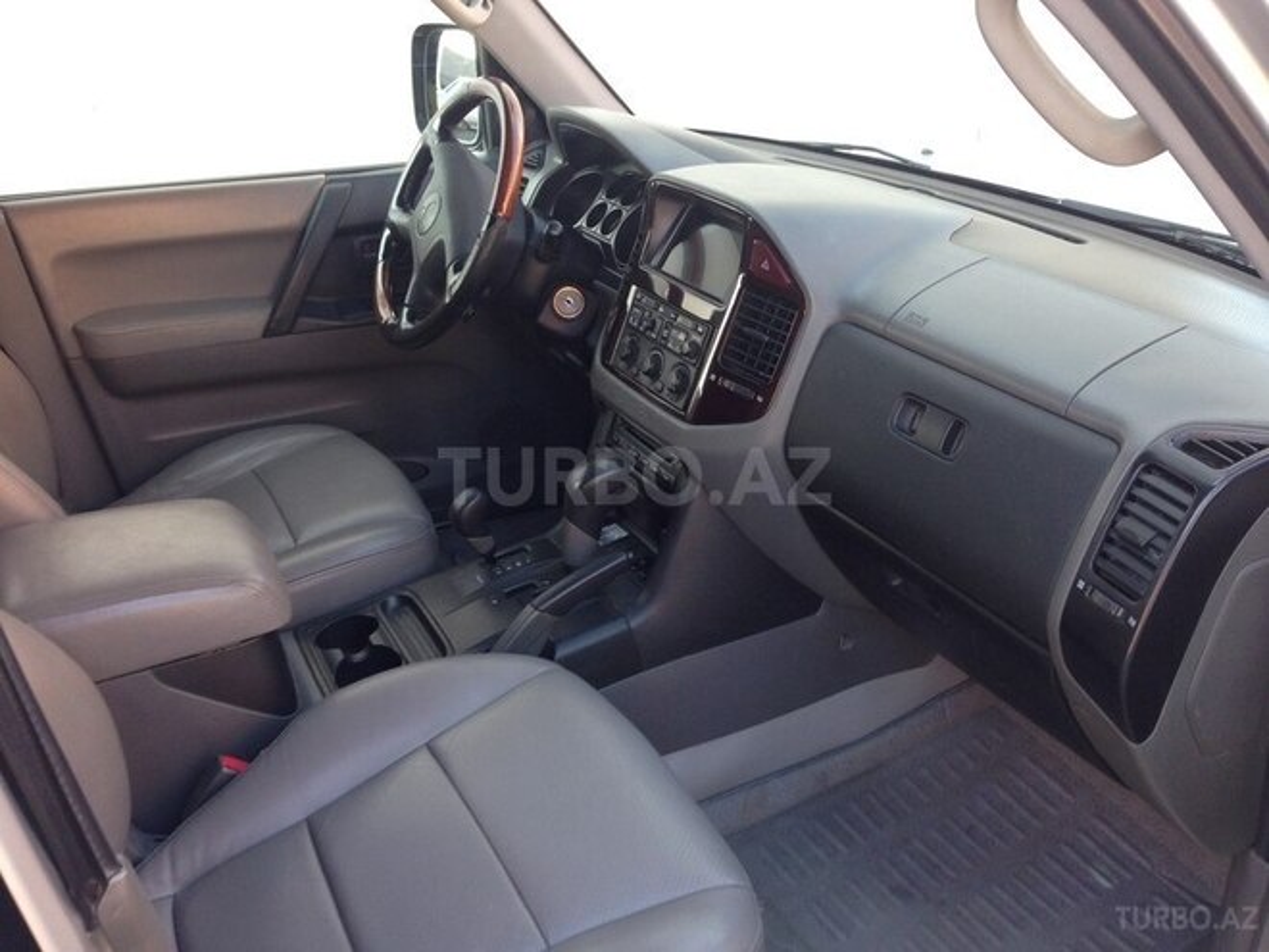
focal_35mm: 33
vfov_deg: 42.9
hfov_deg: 55.4
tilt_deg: -26.3
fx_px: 1210
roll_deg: +1.9
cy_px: 476
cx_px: 634
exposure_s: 1/60
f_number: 2.4
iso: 64
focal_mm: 4.12
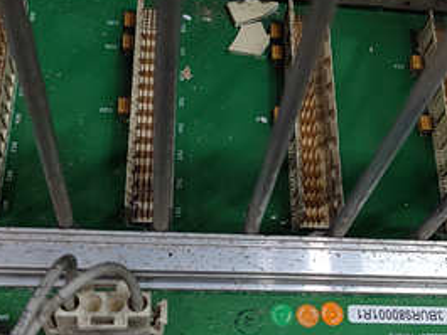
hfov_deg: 36.7
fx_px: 672
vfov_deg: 28.0
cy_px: 205
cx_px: 268
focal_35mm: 52
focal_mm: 5.52
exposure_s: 1/100
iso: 1797
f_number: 1.9
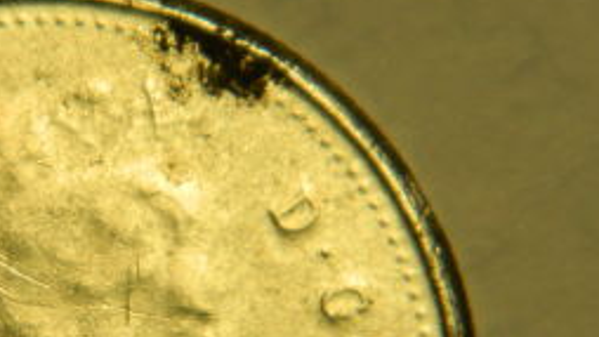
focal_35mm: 332
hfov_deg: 6.5
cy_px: 325
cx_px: 47
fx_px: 5274
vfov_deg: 3.7
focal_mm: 23.2
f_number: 4.7
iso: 80
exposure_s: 1/200
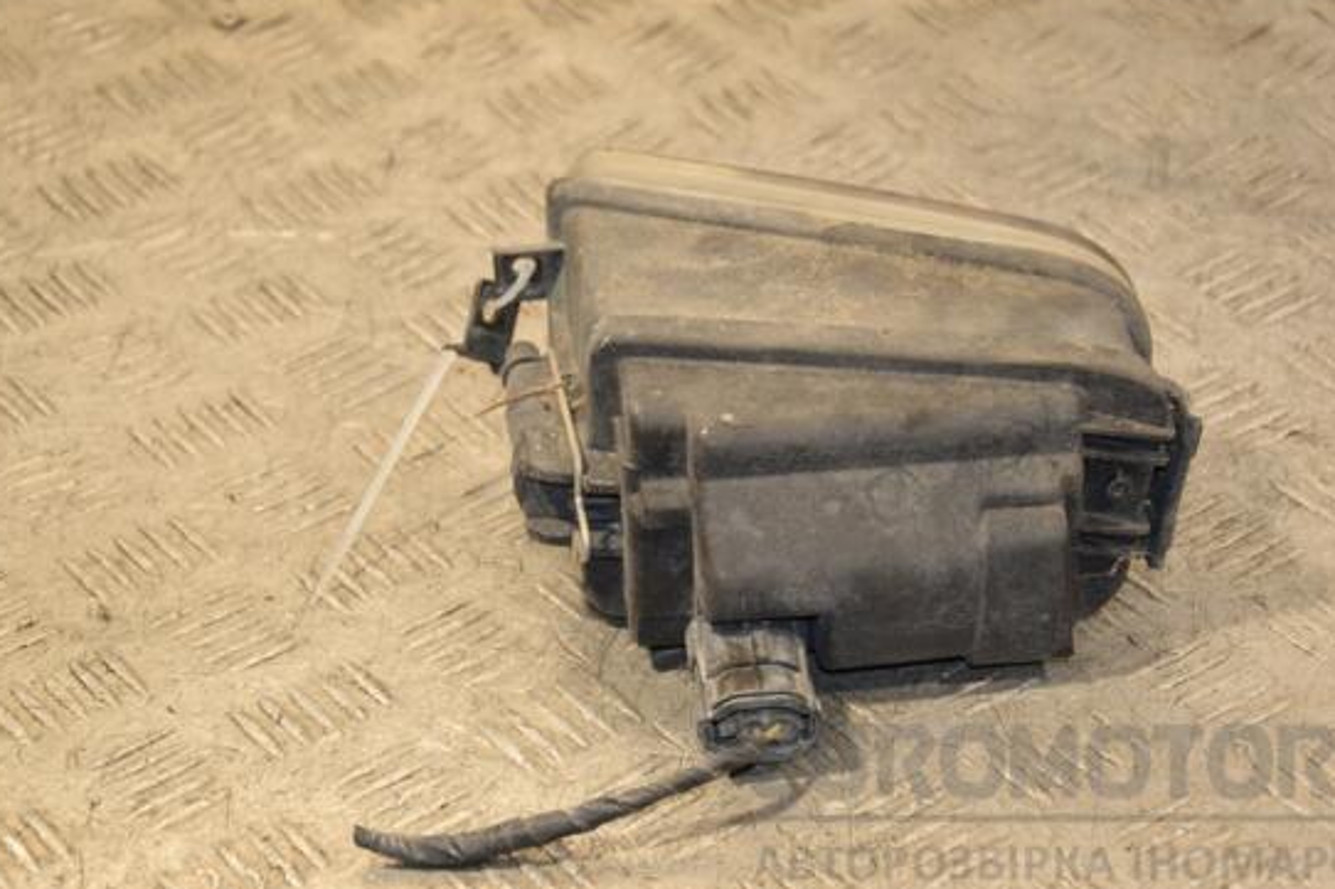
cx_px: 707
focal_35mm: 103
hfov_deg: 19.8
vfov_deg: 13.3
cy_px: 433
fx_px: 3818
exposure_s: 1/160
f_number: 5.3
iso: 800
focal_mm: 62
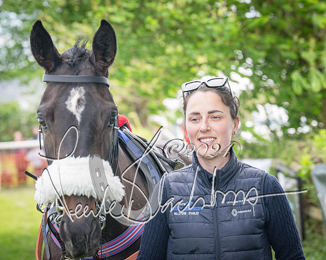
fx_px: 1597
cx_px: 166
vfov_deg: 9.3
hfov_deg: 11.7
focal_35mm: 166
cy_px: 130
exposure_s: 1/200
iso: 200
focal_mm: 98
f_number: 5
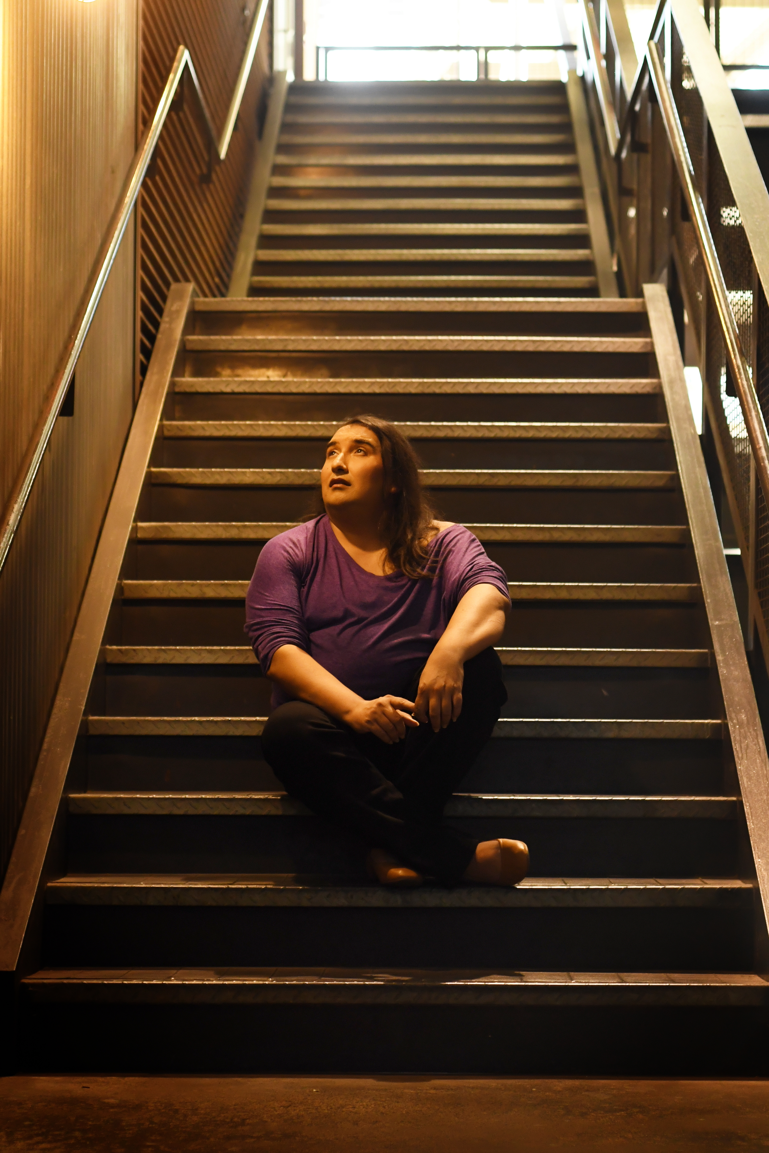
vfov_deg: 27.0
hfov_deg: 18.2
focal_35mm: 75
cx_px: 384
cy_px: 576
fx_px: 2403
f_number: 3.2
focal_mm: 50
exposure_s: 1/80
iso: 1600
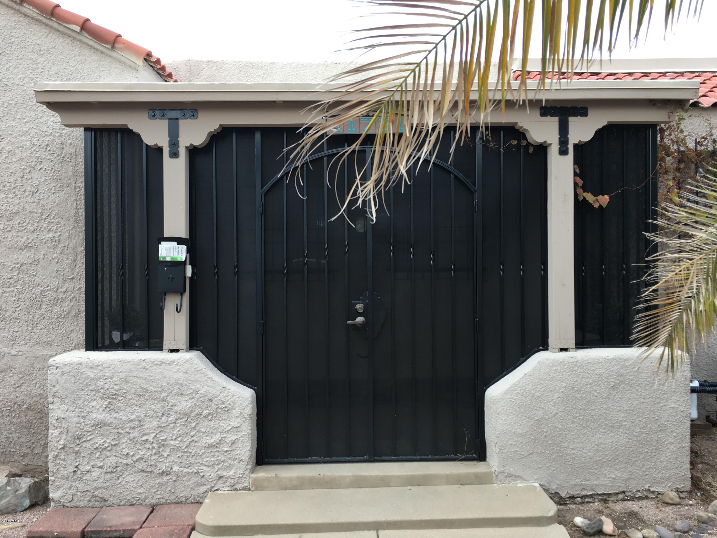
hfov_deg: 61.7
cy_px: 269
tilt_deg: +2.4
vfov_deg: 48.2
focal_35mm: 29
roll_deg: +0.4
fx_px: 601
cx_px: 358
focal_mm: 4.15
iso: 25
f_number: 2.2
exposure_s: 1/162
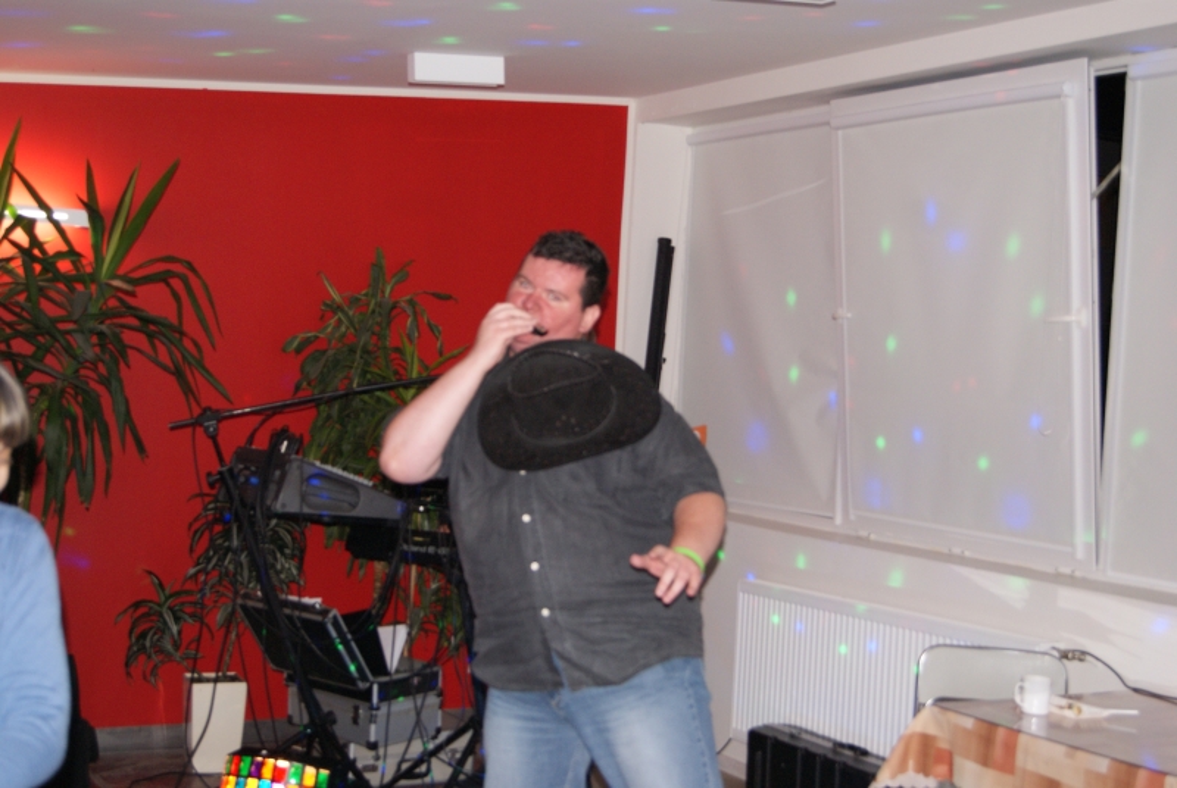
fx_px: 1719
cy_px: 394
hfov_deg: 37.8
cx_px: 588
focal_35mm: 52
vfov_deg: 25.8
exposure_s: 1/60
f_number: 4.5
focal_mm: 35
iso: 400
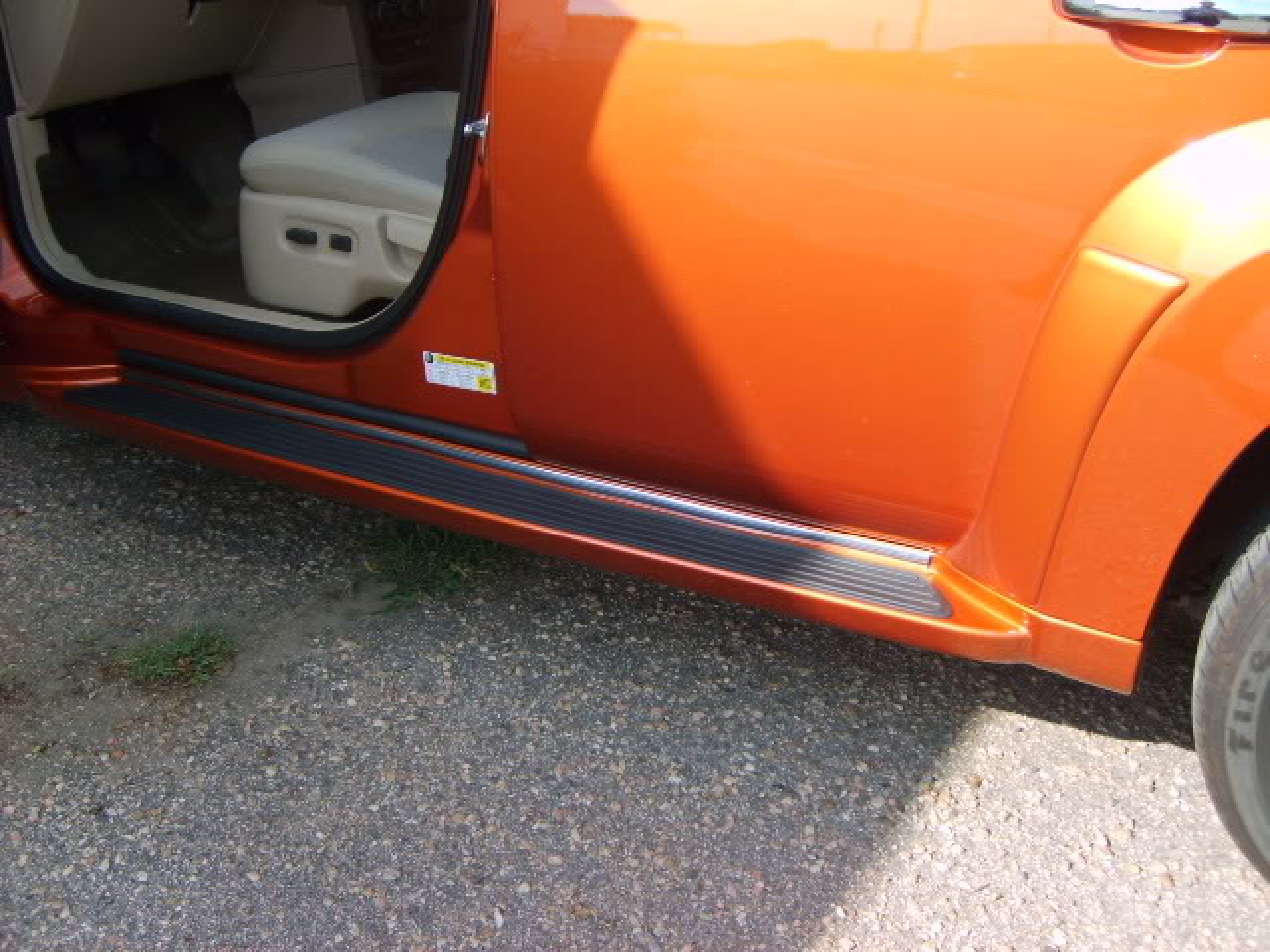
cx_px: 635
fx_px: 1284
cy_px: 476
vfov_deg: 40.7
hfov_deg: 52.6
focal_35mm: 35
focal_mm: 5.8
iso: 50
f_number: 2.8
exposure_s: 1/250
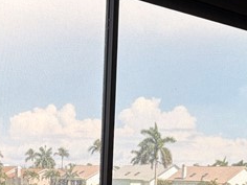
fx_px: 806
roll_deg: -1.8
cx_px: 54
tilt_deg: -12.3
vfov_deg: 11.7
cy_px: 371
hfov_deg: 17.3
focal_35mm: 113
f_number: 1.6
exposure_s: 1/229
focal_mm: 5.96
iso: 40
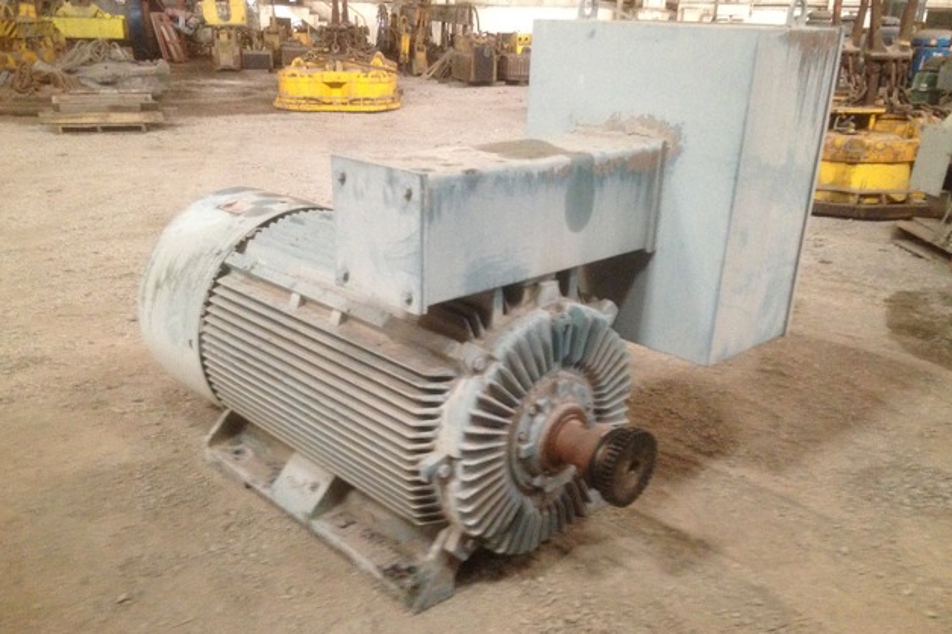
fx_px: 925
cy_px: 341
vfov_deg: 37.8
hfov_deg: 54.5
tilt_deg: -22.2
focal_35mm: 35
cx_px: 468
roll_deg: -0.6
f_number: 2.4
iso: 400
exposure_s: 1/20
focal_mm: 4.12
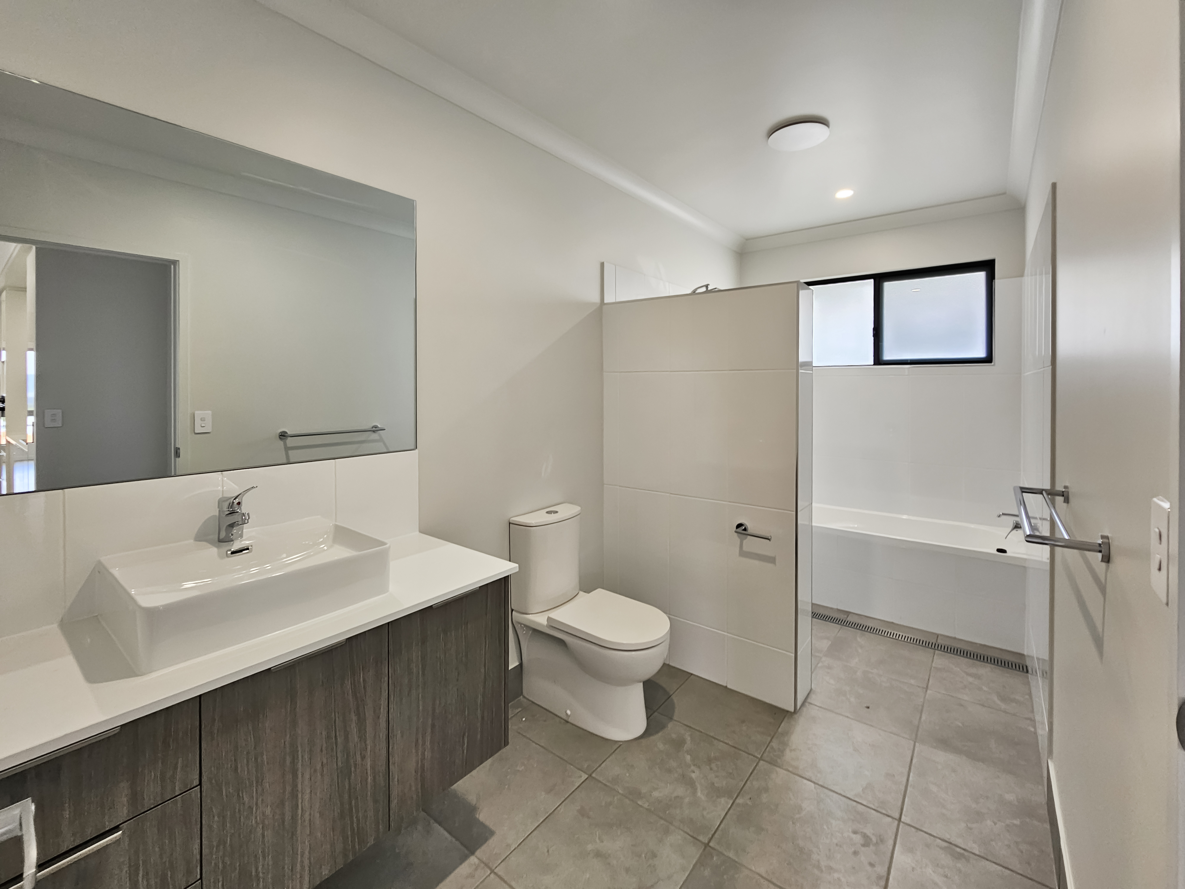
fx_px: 445
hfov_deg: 106.2
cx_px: 592
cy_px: 444
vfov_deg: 89.9
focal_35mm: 13
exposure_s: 1/50
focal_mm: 2.2
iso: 80
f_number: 2.2
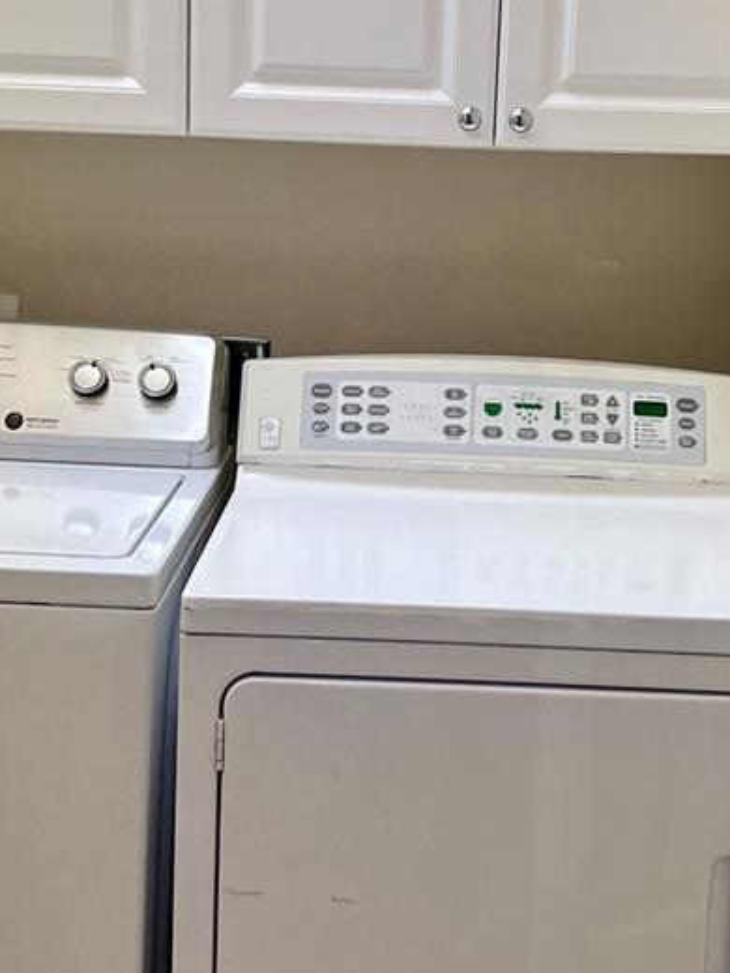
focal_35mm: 60
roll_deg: -1.6
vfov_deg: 32.1
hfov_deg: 24.4
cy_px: 400
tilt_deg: -8.4
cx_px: 378
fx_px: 1687
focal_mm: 5.7
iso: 100
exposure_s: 1/120
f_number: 1.5
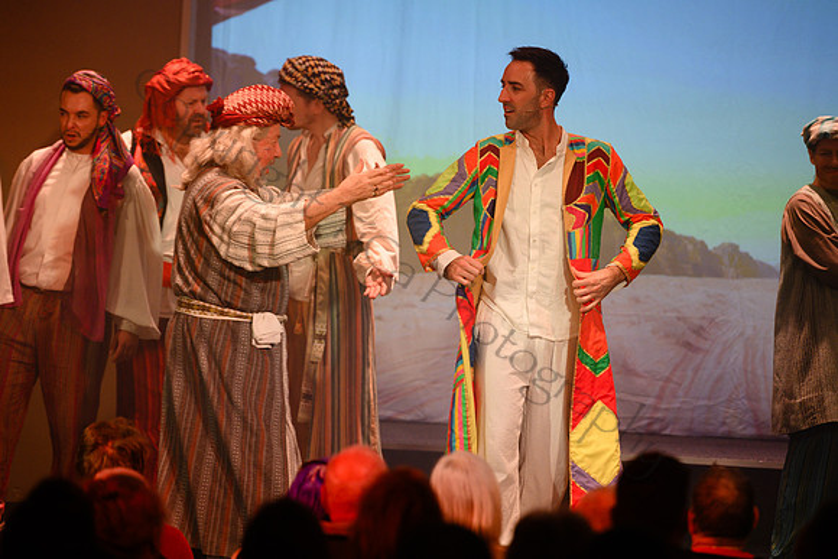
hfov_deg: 10.5
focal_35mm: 195
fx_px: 4540
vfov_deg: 7.0
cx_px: 419
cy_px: 280
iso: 640
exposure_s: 1/200
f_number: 2.8
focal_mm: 195
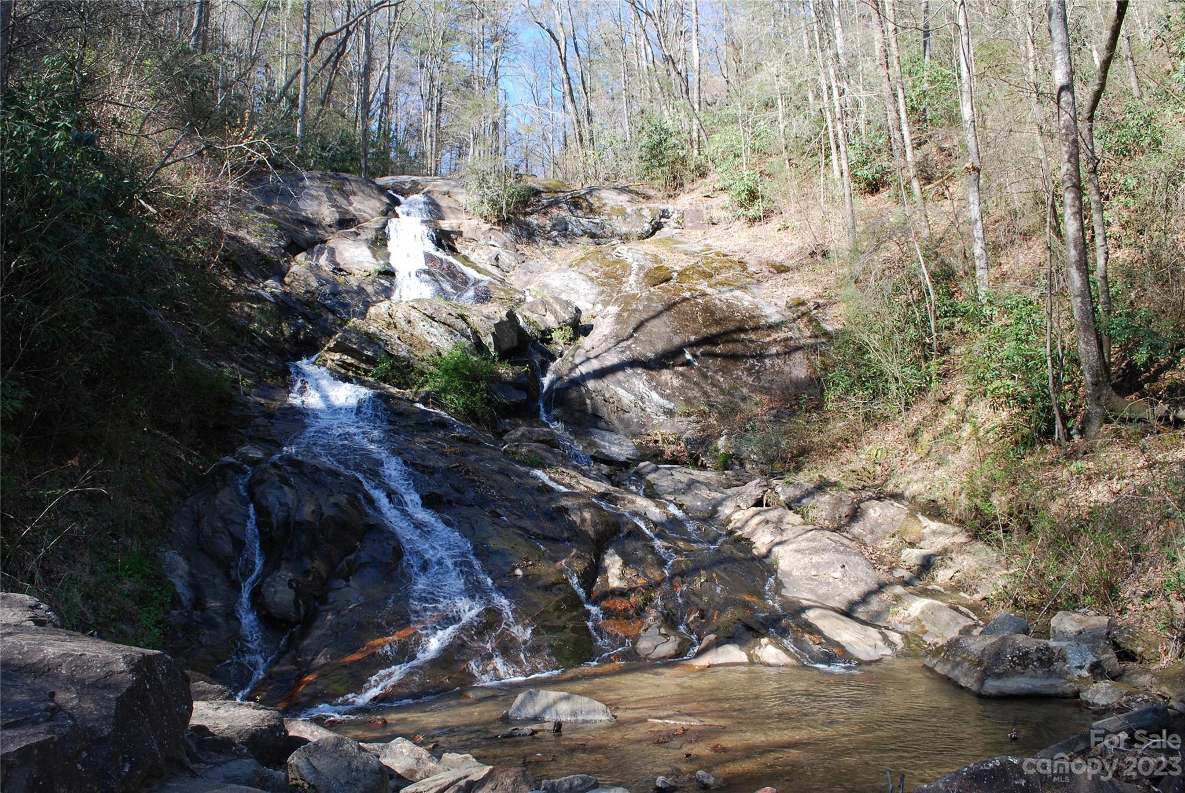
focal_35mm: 27
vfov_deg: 48.0
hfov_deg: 67.3
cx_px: 592
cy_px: 396
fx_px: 890
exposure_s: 1/80
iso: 200
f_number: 8
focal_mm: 18
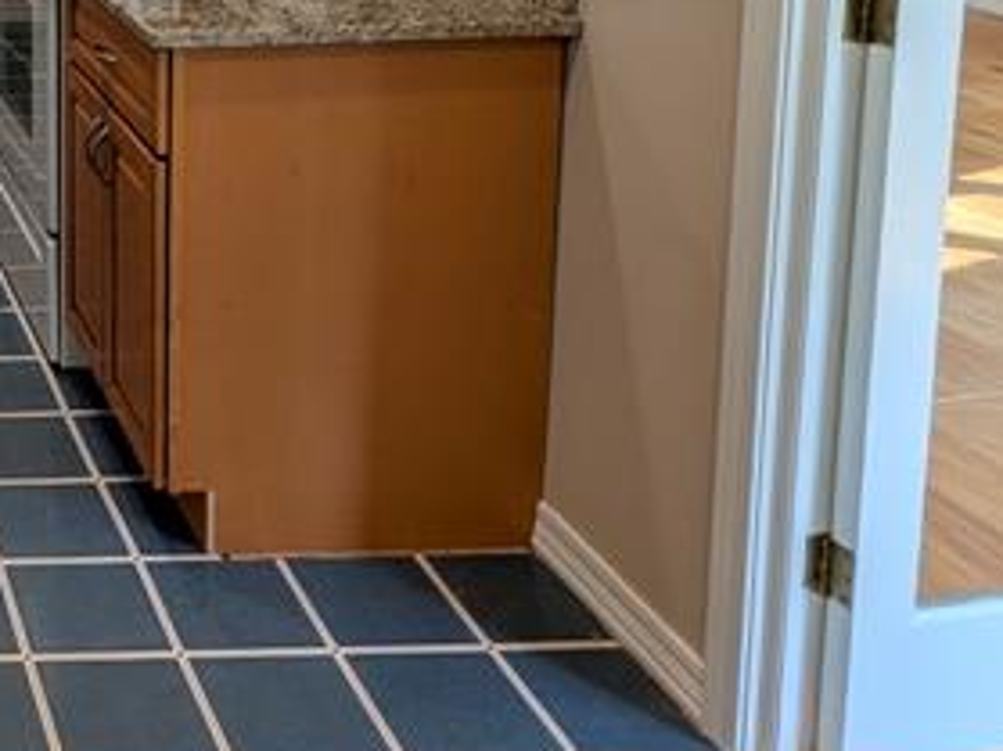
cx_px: -298
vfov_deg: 28.7
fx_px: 1274
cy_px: -140
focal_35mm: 44
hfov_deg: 32.4
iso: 46
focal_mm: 2.02
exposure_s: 1/111
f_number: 1.7
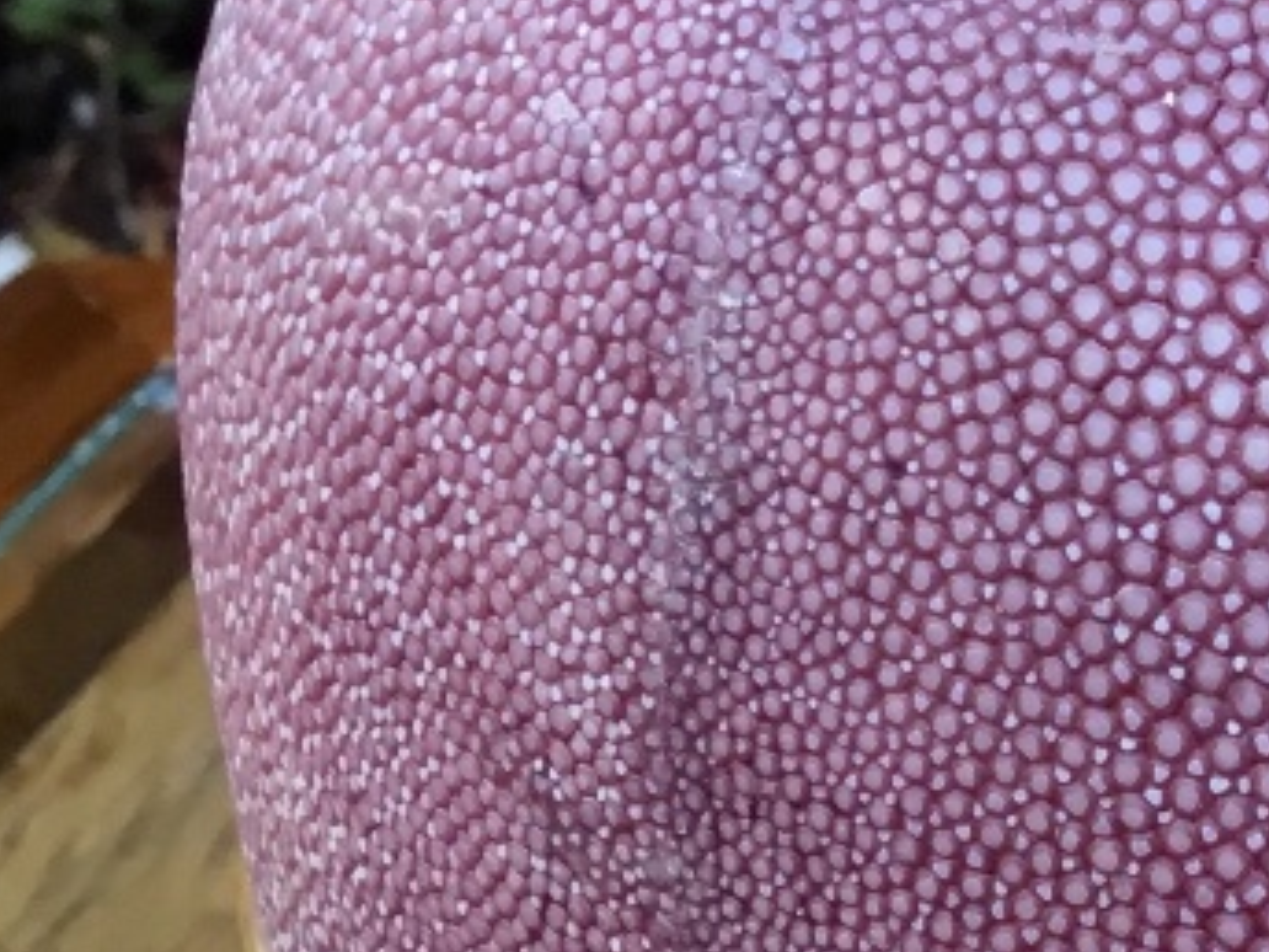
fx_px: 3959
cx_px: 1479
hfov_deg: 17.4
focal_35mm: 108
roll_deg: +0.9
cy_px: 487
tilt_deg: -24.6
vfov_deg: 13.7
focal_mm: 3.3
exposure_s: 1/33
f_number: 2.4
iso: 40
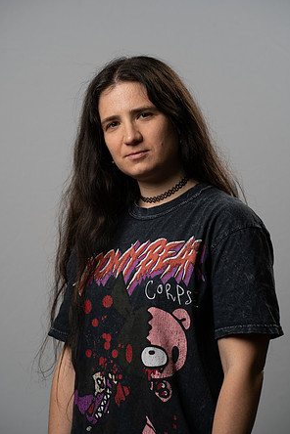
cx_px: 146
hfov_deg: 9.3
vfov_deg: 13.9
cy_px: 218
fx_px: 1788
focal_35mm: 148
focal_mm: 146
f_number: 7.1
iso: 160
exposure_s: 1/160
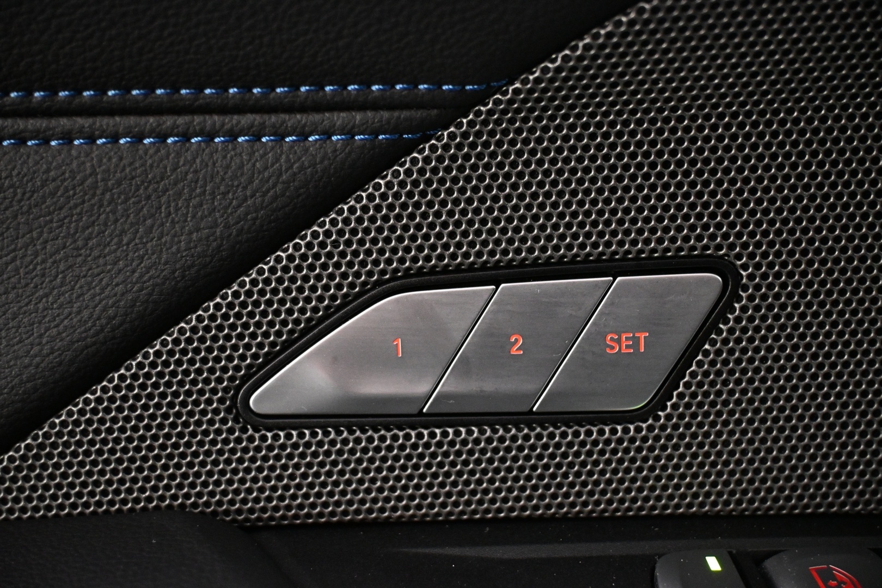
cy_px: 294
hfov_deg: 48.7
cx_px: 441
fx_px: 974
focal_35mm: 40
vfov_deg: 33.6
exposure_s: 1/30
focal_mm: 26.5
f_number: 4.5
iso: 4000
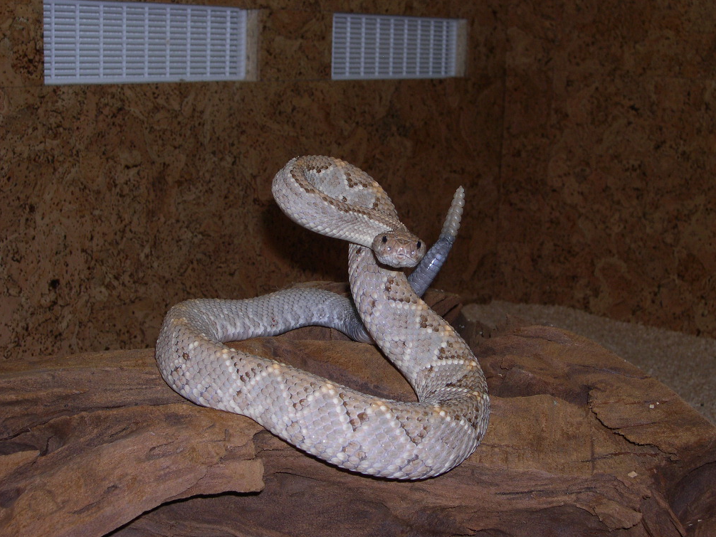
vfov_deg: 25.2
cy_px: 267
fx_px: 1200
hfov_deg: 33.2
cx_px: 362
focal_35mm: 58
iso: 100
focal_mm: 12.2
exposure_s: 1/60
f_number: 9.2
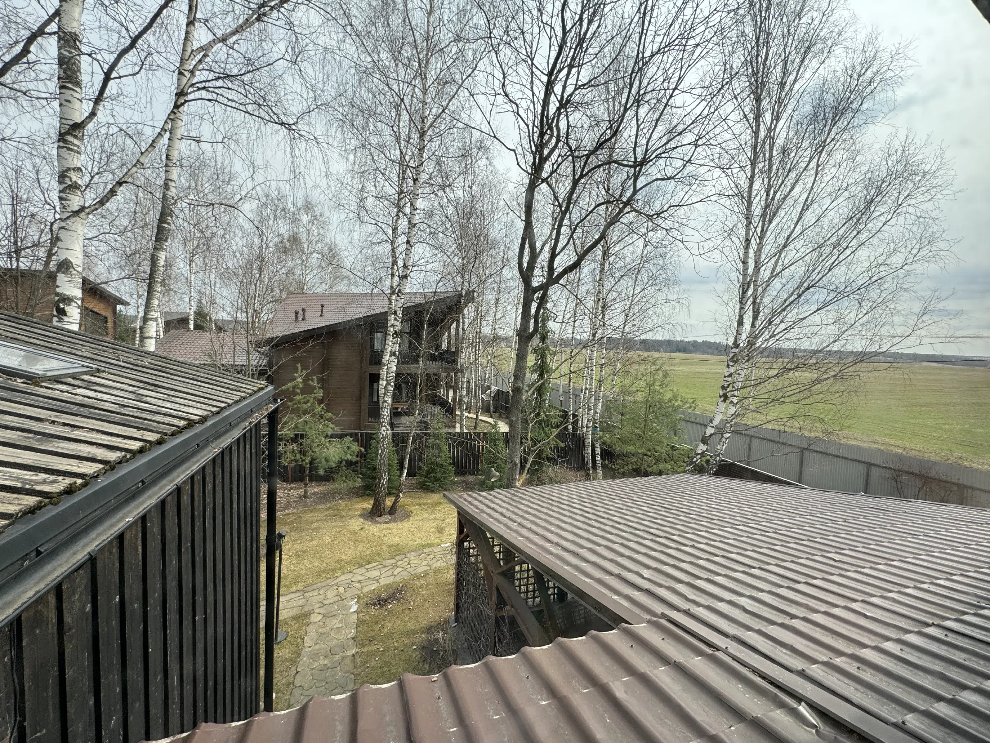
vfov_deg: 85.7
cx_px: 495
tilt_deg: -4.1
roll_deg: -2.6
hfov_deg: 102.1
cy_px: 372
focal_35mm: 14
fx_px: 400
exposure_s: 1/591
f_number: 2.2
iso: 40
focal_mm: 2.22
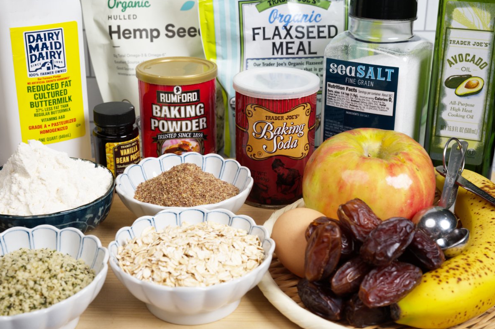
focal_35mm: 50
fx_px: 687
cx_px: 244
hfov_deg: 39.6
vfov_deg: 27.0
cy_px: 163
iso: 200
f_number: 11
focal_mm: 49
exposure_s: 1/60
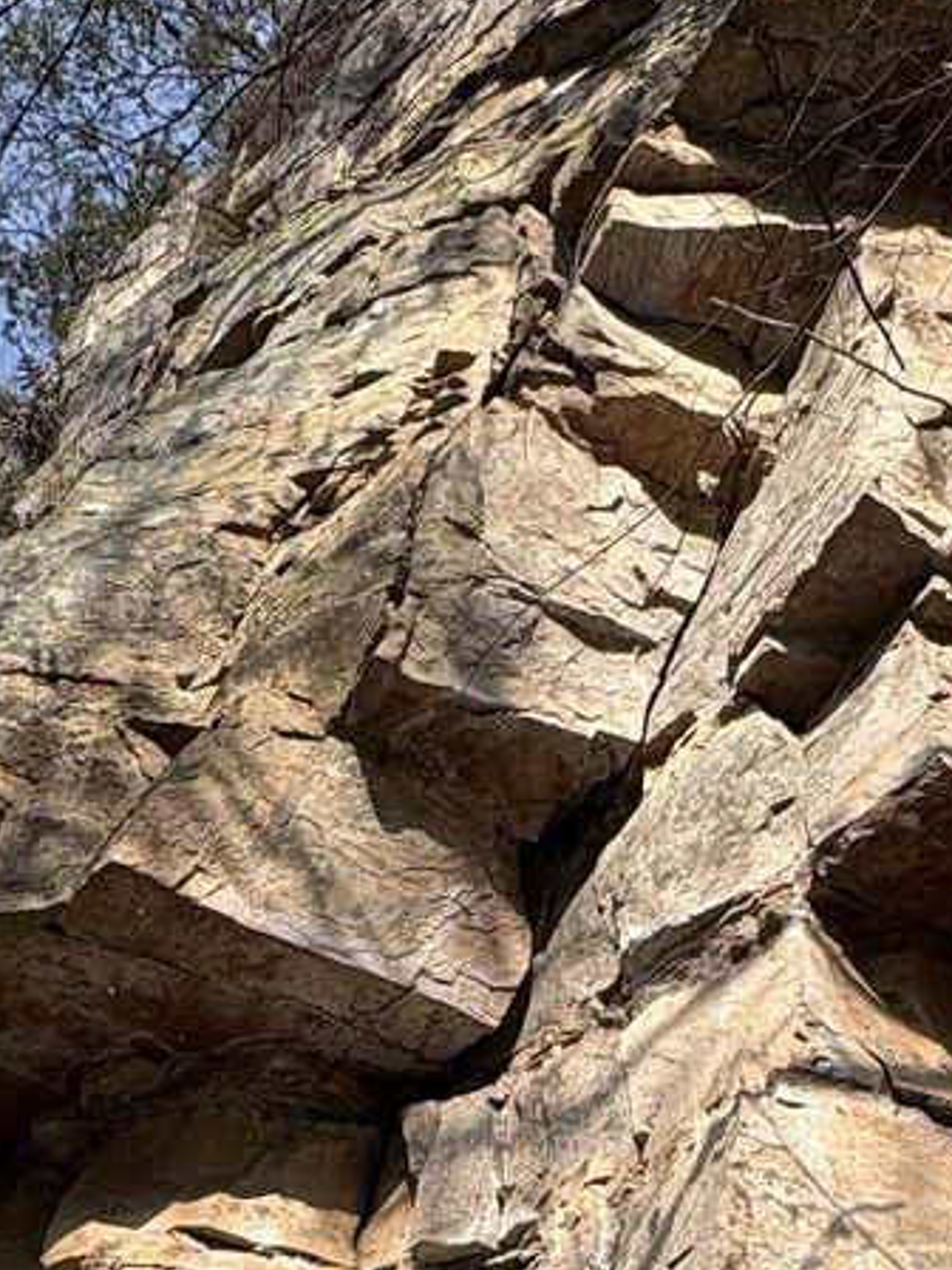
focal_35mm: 50
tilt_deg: +45.9
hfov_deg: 29.1
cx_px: 538
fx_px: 1833
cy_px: 1276
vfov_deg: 34.6
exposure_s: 1/1078
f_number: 2.2
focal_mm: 2.22
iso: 40
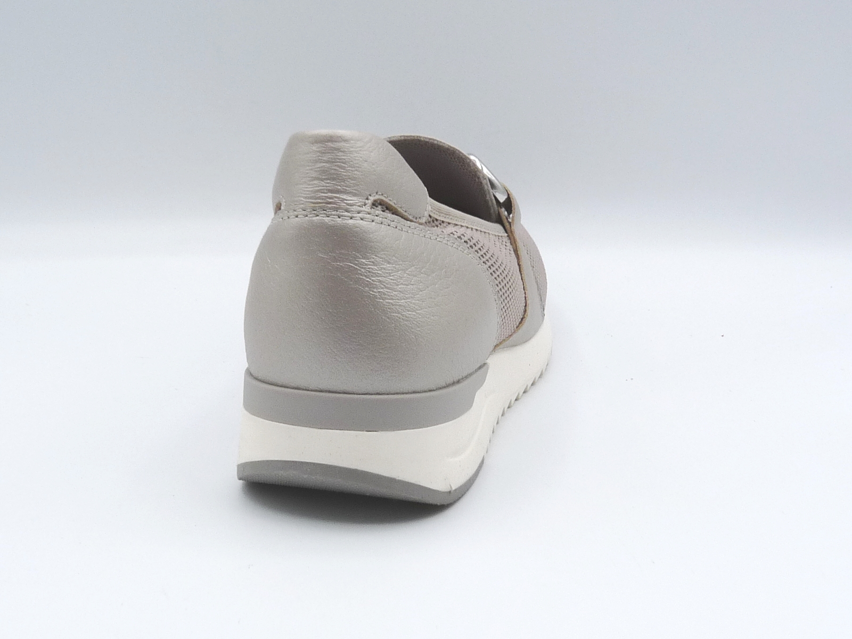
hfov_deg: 38.9
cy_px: 320
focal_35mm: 49
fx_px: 1206
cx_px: 426
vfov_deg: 29.7
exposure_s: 1/250
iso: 100
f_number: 5
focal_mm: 4.8
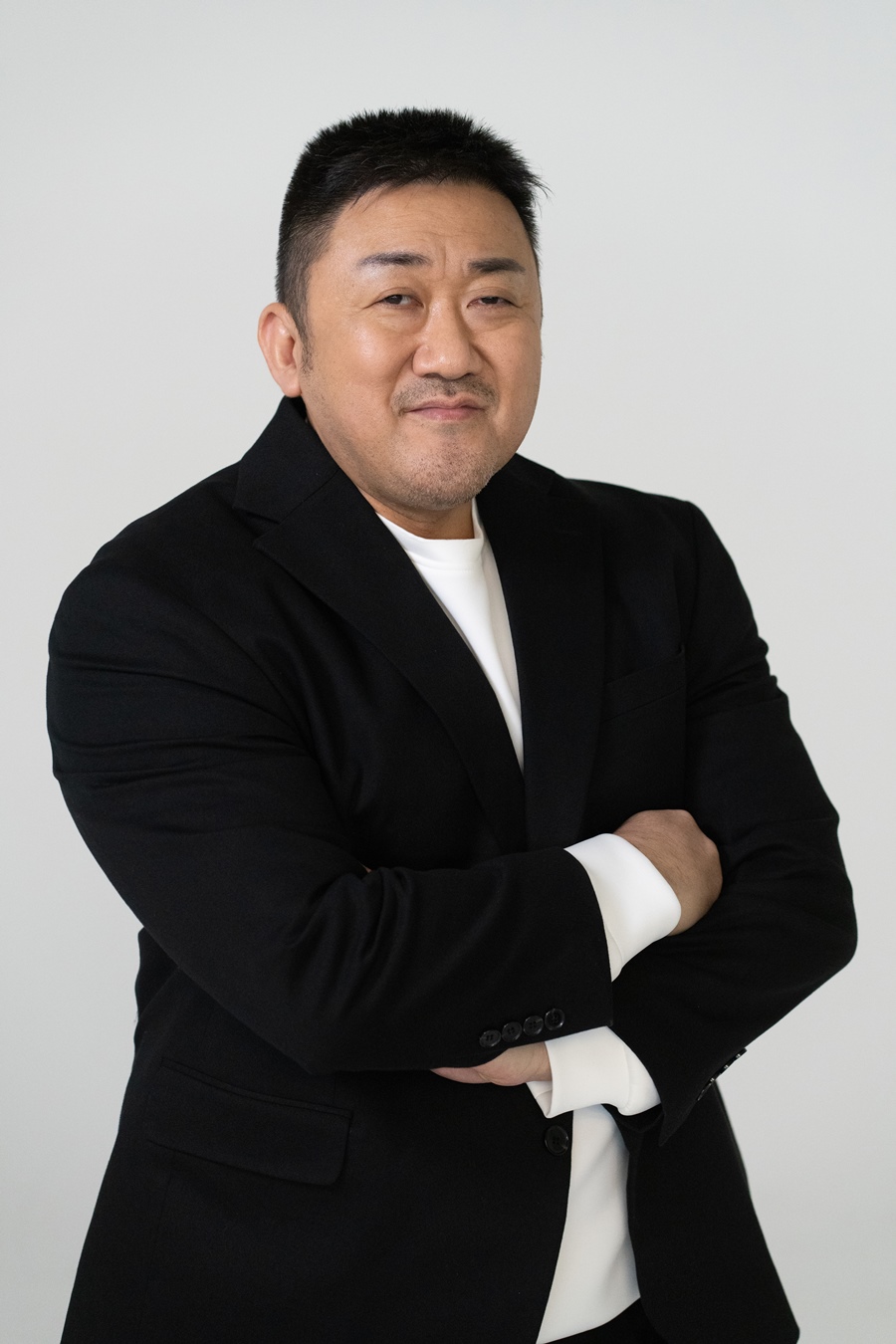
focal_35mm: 85
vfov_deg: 23.9
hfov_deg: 16.1
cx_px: 448
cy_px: 672
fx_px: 3173
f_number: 4
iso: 5000
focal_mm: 85
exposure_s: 1/250
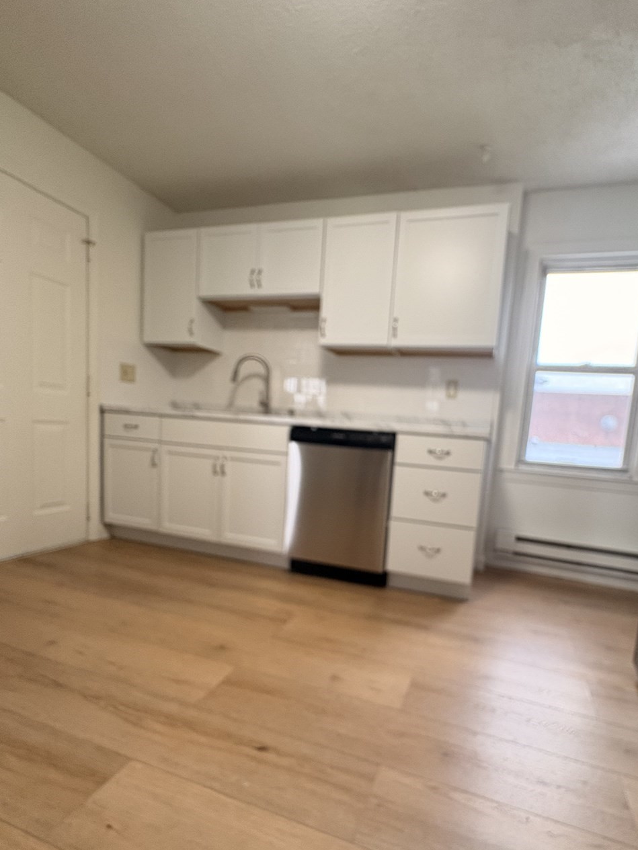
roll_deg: -4.3
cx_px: 366
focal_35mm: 17
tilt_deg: -6.0
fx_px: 418
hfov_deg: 74.3
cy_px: 477
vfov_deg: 90.6
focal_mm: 2.22
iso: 250
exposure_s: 1/60
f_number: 2.2
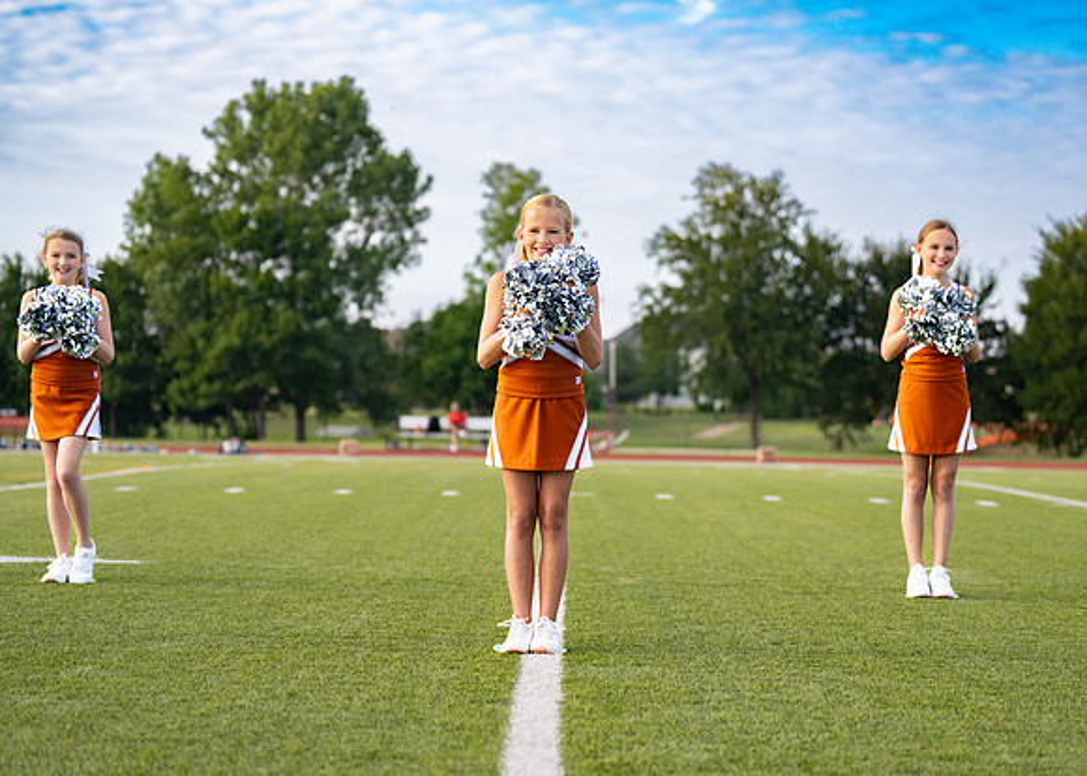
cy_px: 404
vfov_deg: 17.7
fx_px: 2493
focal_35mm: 81
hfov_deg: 24.6
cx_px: 560
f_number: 2.8
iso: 400
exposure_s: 1/2500
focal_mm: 74
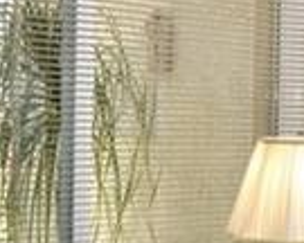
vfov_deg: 12.0
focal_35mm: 128
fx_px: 1152
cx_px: 394
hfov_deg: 14.4
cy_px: 179
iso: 400
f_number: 6.3
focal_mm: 12
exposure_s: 1/60
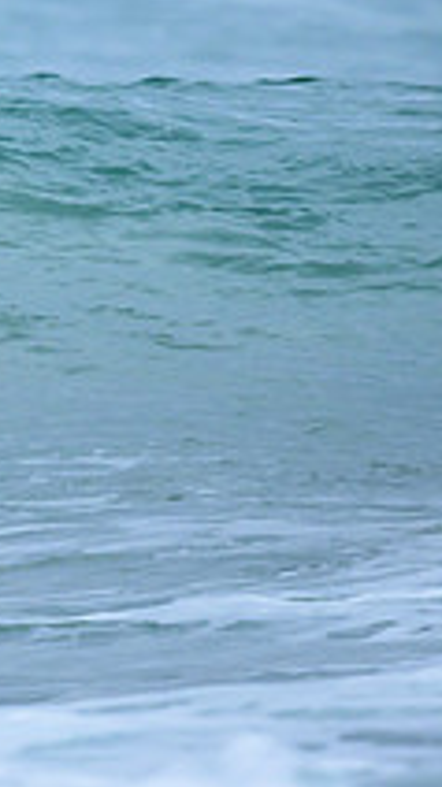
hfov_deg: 0.4
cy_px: 54
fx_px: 65821
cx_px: -797
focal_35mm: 3154
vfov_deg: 0.7
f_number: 6.3
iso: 640
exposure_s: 1/2000
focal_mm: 800
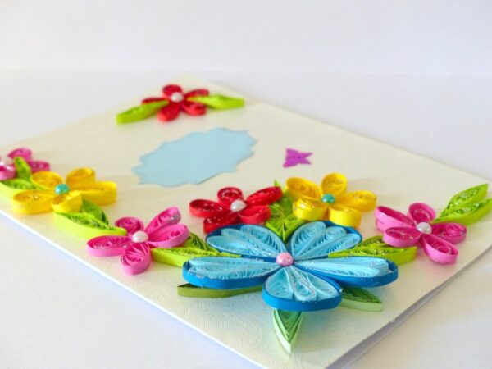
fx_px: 768
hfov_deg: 35.5
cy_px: 184
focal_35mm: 54
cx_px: 246
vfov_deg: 27.0
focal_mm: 9.8
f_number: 2.8
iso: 400
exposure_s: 1/50
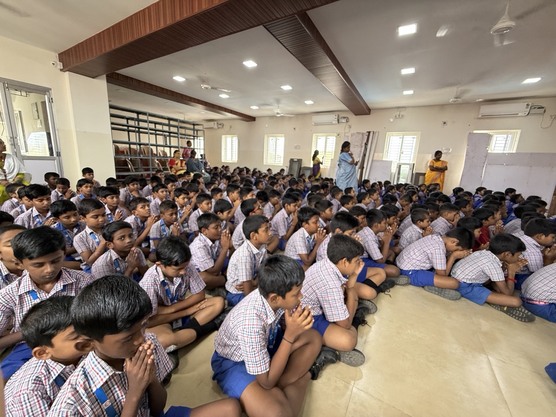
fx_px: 225
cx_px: 278
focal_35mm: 14
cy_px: 208
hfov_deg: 102.1
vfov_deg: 85.7
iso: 200
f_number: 2.2
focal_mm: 2.22
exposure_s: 1/99
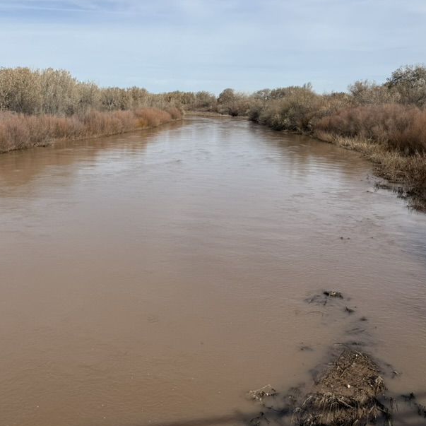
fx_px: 501
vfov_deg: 45.9
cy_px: 187
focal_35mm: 36
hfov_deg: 44.4
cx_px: 102
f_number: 1.78
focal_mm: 6.76
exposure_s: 1/8130
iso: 80
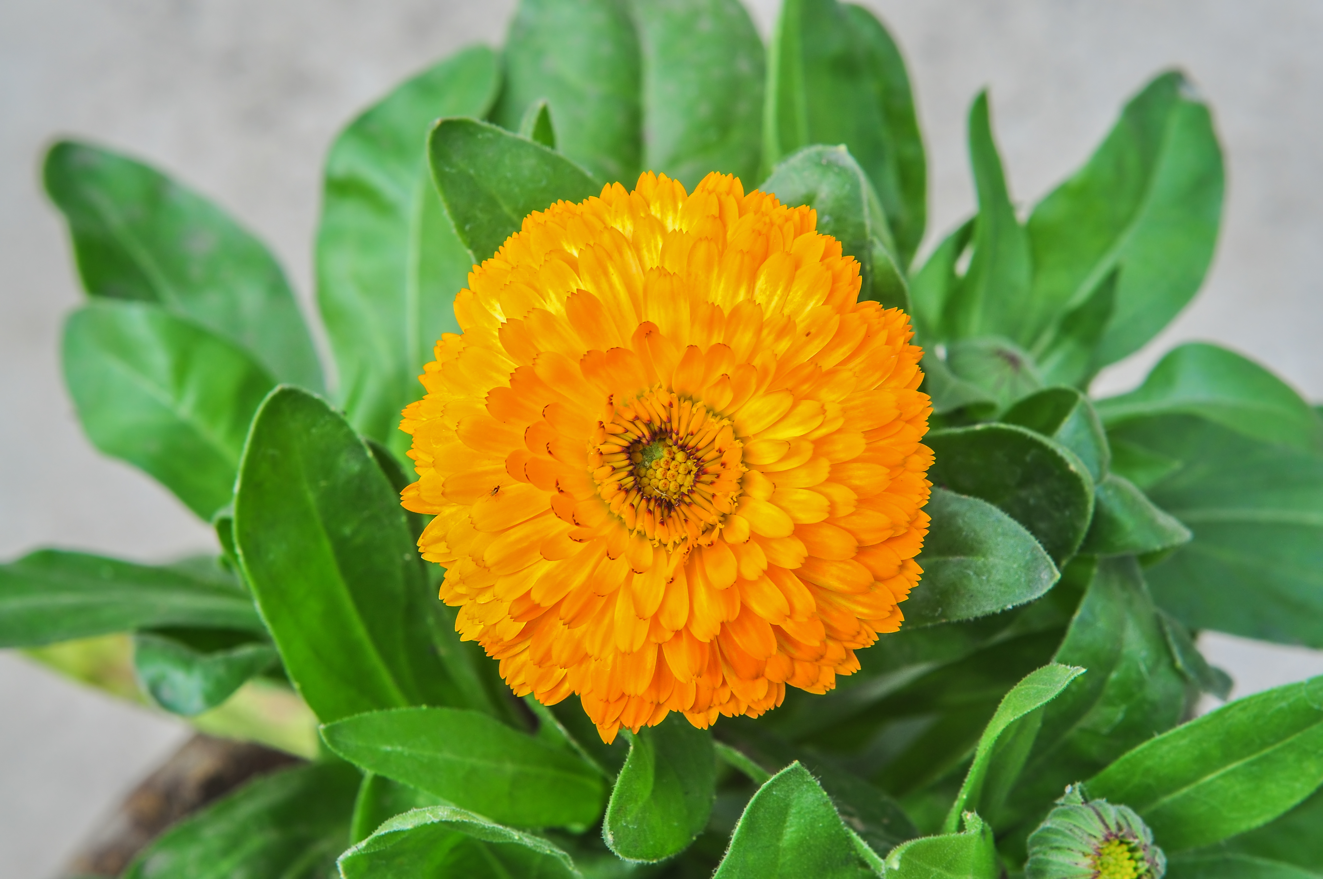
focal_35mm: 75
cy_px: 440
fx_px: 2753
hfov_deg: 27.0
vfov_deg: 18.1
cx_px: 662
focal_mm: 50
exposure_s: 1/160
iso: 200
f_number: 9
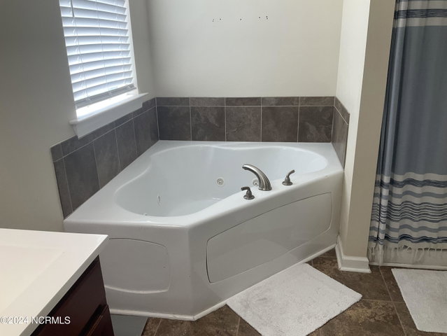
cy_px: 168
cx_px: 224
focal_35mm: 29
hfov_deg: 61.6
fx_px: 375
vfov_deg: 48.3
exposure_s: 1/122
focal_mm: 3
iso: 50
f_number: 1.8
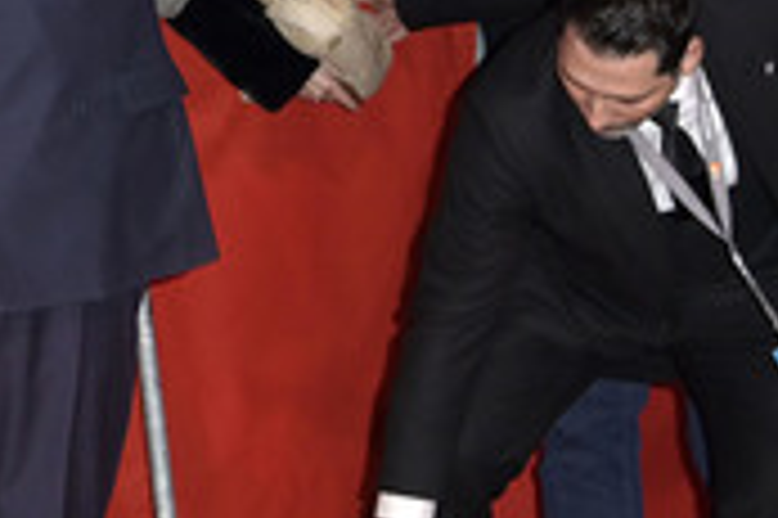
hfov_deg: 11.2
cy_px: -135
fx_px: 3951
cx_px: 70
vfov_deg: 7.4
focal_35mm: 183
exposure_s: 1/250
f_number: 5.6
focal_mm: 70
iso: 1000
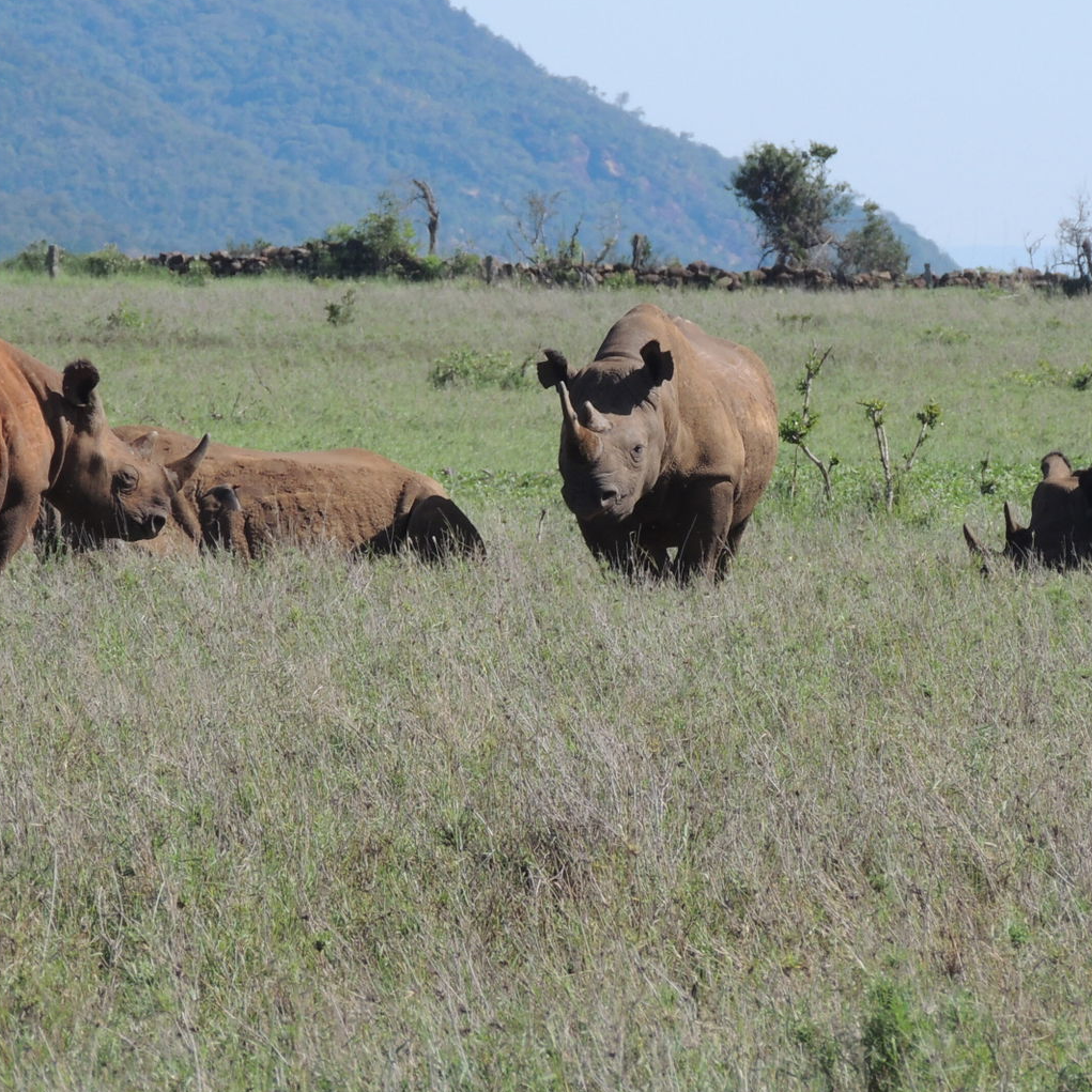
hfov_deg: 3.0
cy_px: 514
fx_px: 20772
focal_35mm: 582
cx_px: 673
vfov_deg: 3.0
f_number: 4.8
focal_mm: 62.4
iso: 100
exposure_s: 1/400
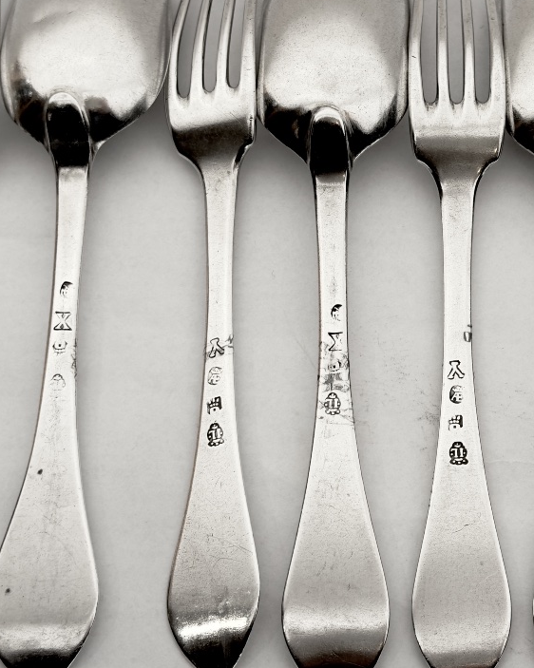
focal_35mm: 80
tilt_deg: -69.4
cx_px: 398
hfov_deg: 19.0
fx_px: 1581
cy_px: 284
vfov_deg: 23.8
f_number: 1.78
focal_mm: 6.76
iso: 80
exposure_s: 1/50
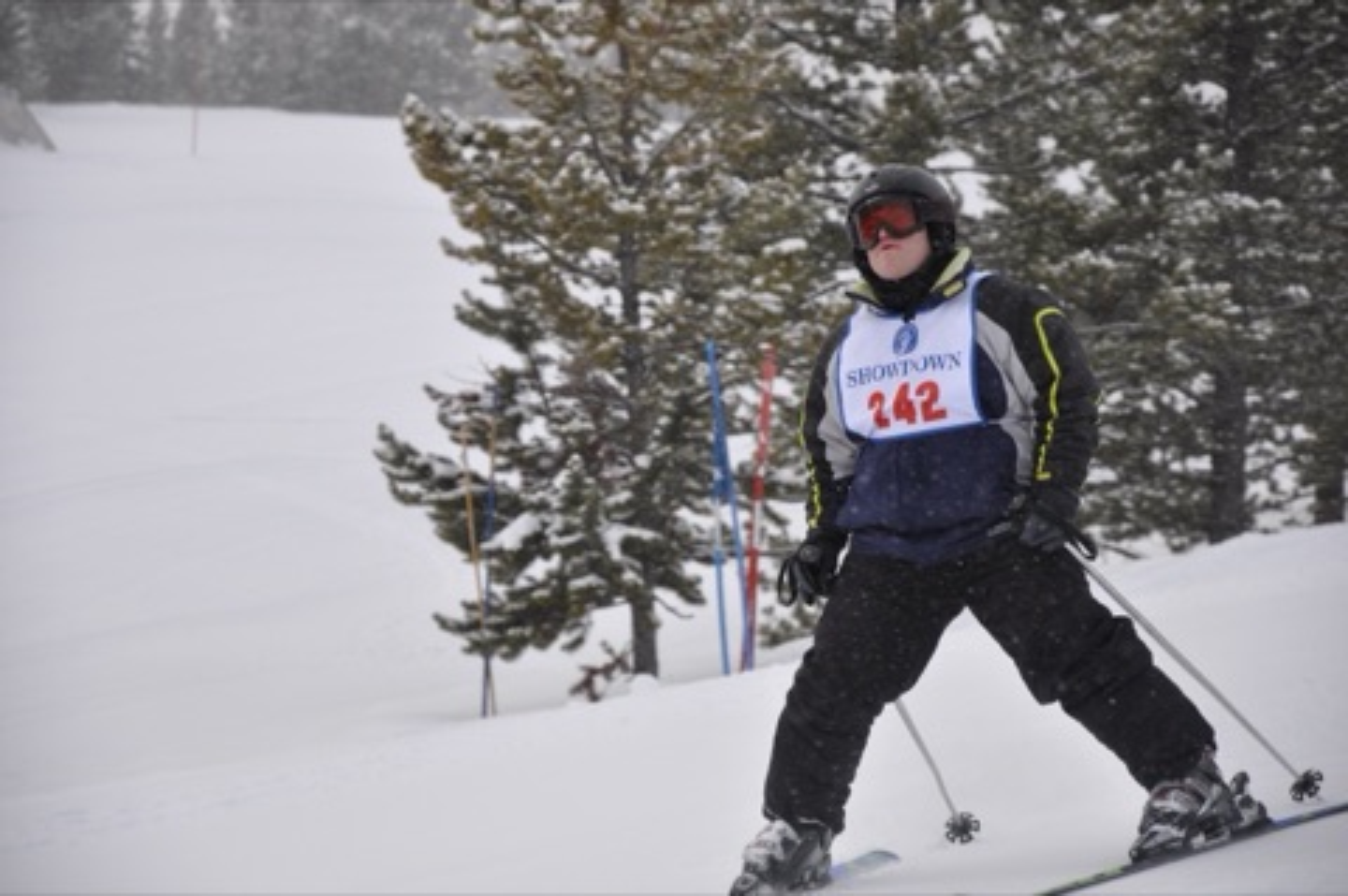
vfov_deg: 8.7
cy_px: 448
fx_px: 5891
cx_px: 674
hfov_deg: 13.1
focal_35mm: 158
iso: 200
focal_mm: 105
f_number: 5.6
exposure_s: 1/500
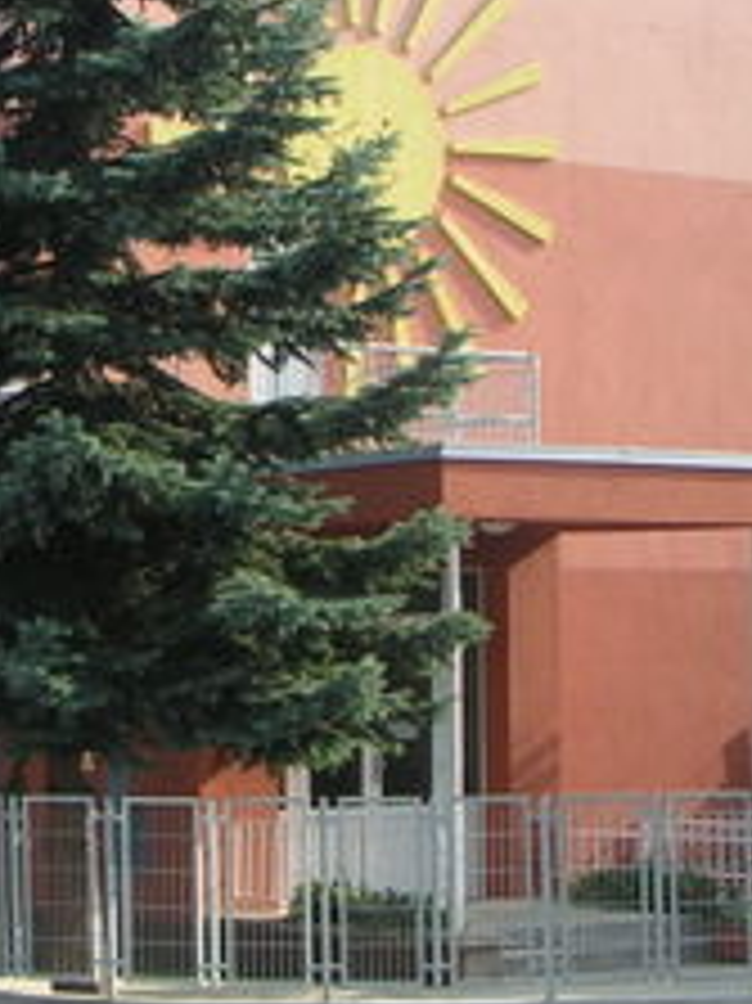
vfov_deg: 16.3
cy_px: 387
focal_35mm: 121
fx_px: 3508
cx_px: -126
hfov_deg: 12.0
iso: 50
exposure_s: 1/125
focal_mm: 6.9
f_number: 5.6
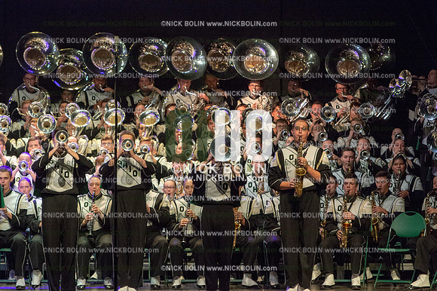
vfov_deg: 6.5
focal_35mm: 210
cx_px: 218
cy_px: 146
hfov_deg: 9.8
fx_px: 2548
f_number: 5.6
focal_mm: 210
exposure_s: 1/400
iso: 8000
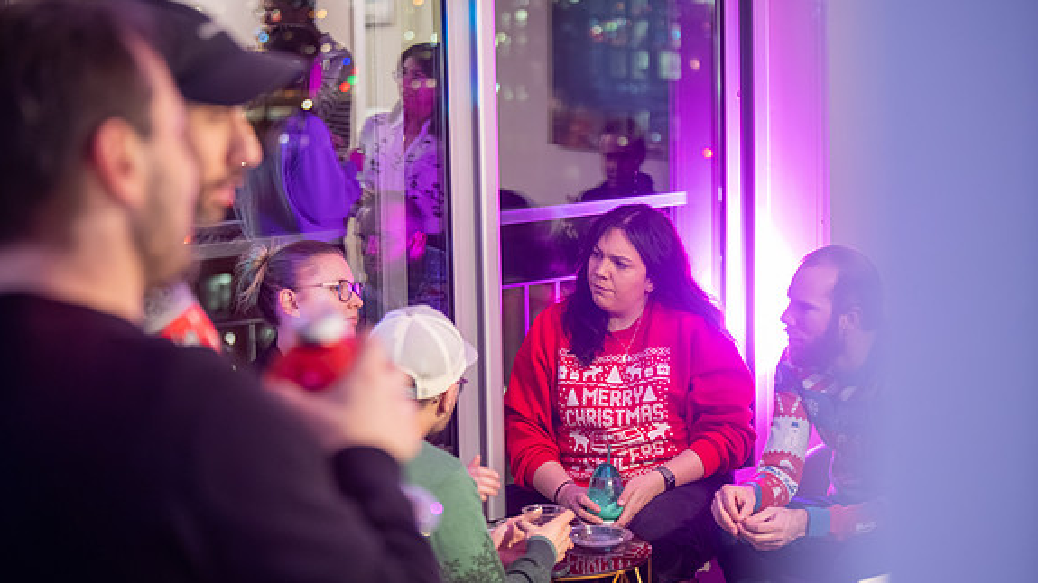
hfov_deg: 28.6
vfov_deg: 16.3
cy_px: 302
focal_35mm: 74
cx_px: 520
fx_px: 2036
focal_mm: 70
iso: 2500
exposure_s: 1/40
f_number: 2.8
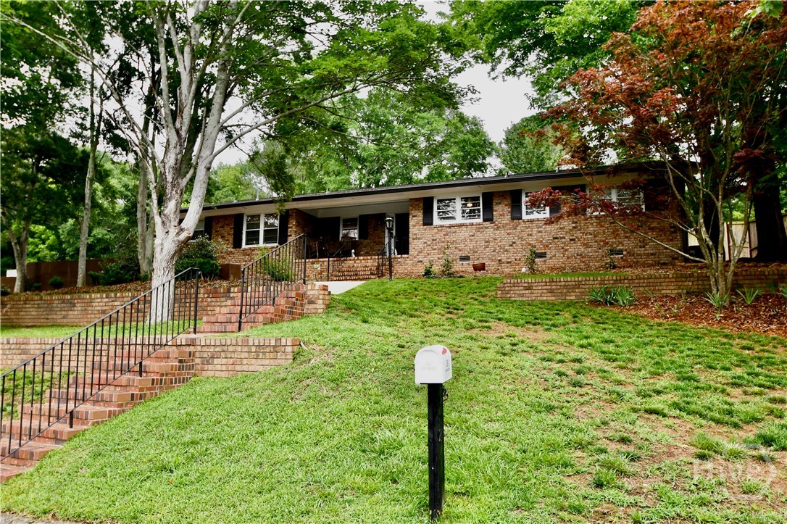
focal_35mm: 24
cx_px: 394
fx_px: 524
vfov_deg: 53.1
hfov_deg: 73.8
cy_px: 262
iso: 400
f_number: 5
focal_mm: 16
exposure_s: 1/250
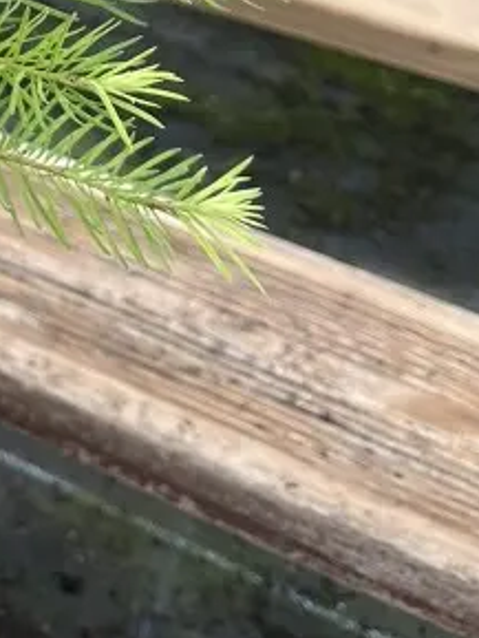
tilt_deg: -24.2
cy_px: -267
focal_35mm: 97
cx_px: -296
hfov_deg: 14.0
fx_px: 1788
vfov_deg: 18.3
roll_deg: -2.6
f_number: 1.6
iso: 32
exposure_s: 1/143
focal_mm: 5.1
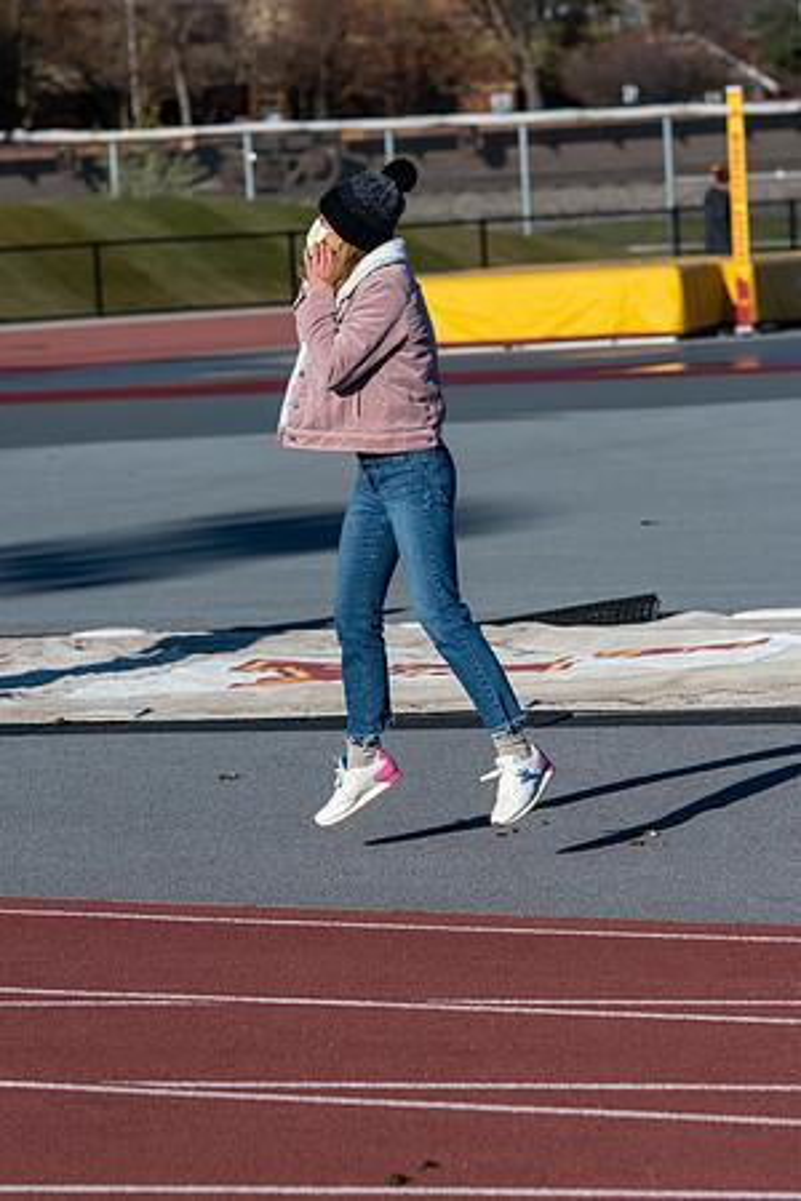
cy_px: 600
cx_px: 400
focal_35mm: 183
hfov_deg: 7.5
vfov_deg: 11.2
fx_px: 6107
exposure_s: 1/3200
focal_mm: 122
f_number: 4.5
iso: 200
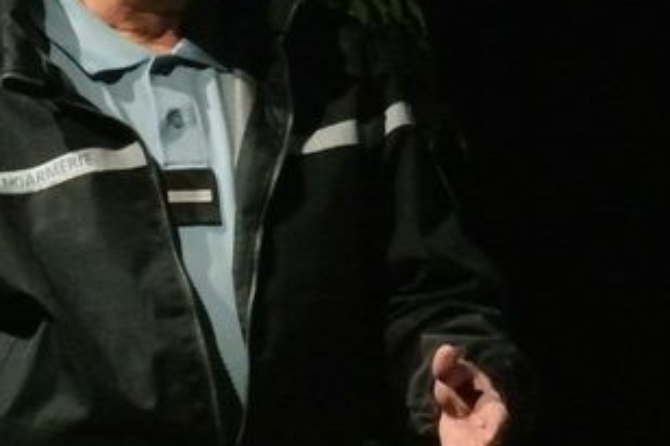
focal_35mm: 484
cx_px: 520
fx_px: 9003
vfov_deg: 2.8
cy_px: -69
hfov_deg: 4.3
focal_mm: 69
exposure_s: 1/160
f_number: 7.1
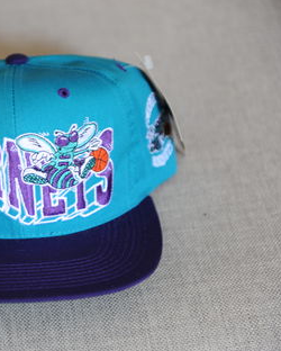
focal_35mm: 101
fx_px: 1049
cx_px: 24
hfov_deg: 15.1
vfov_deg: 19.0
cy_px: 177
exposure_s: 1/10
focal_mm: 70
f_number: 2.8
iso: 200
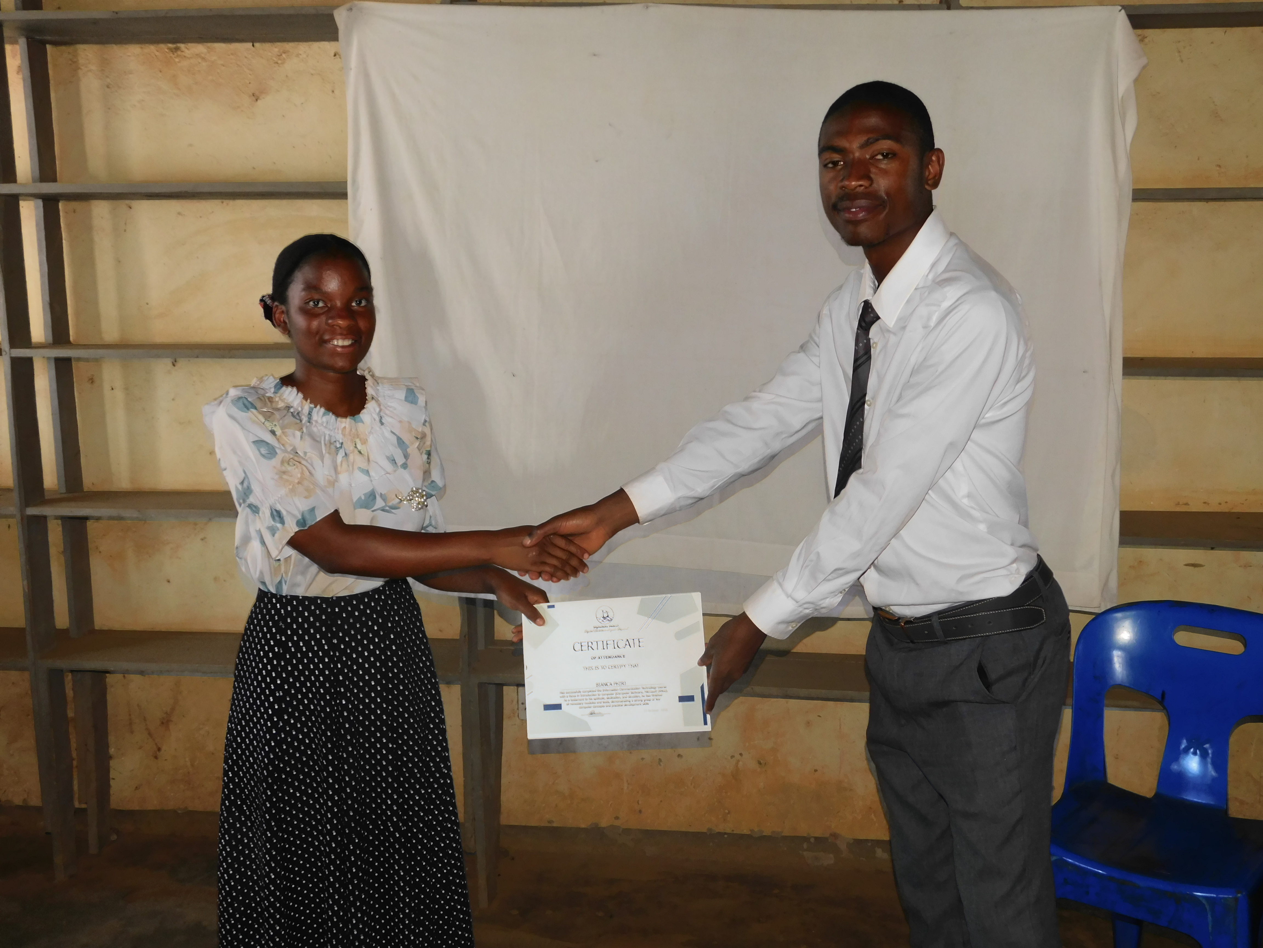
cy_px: 474
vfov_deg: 39.7
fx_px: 1313
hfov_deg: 51.4
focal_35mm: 36
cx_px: 632
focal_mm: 6.3
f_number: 3.5
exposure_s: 1/30
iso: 125
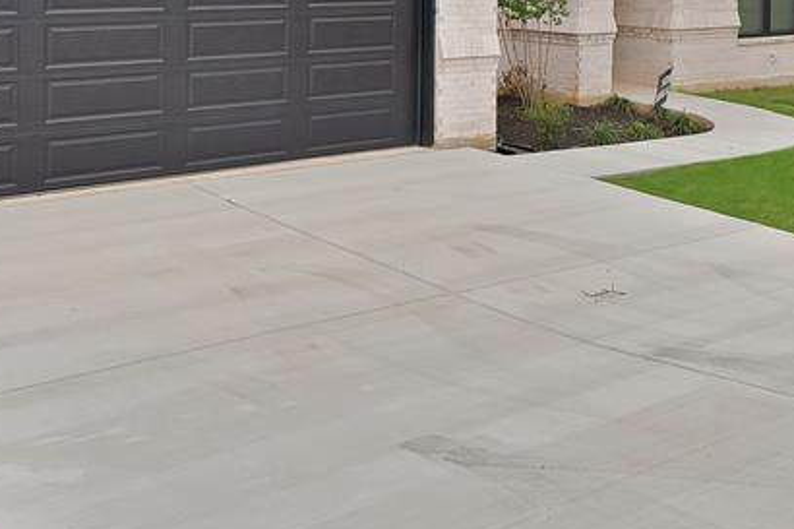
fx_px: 1102
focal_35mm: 50
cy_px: -24
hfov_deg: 39.3
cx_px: 498
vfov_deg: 25.4
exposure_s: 1/250
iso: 640
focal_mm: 20
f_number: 9
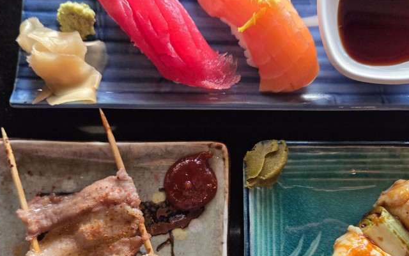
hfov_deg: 50.3
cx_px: 226
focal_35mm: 39
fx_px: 435
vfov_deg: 32.4
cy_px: 179
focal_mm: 5.4
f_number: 1.8
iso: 500
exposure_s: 1/101
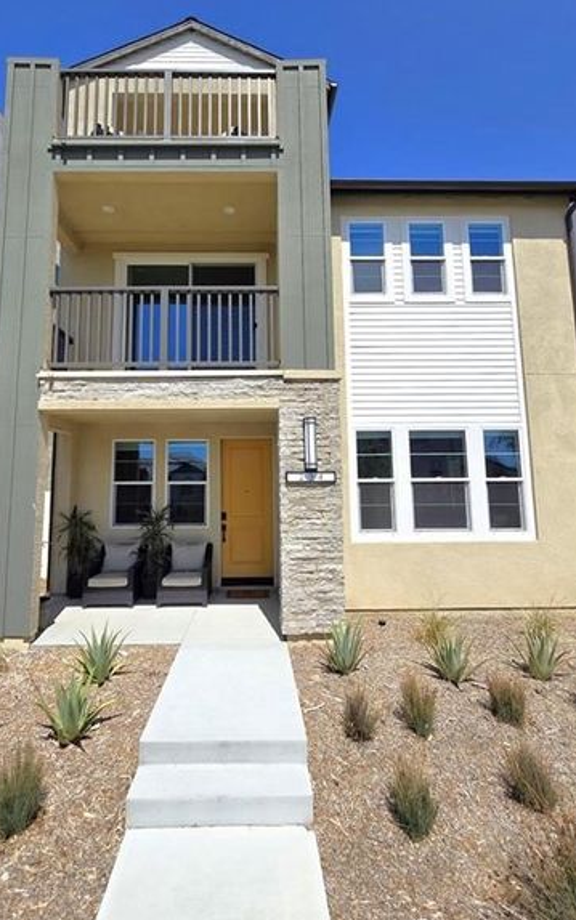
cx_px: 257
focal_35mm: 16
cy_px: 429
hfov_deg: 71.1
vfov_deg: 97.7
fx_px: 402
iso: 50
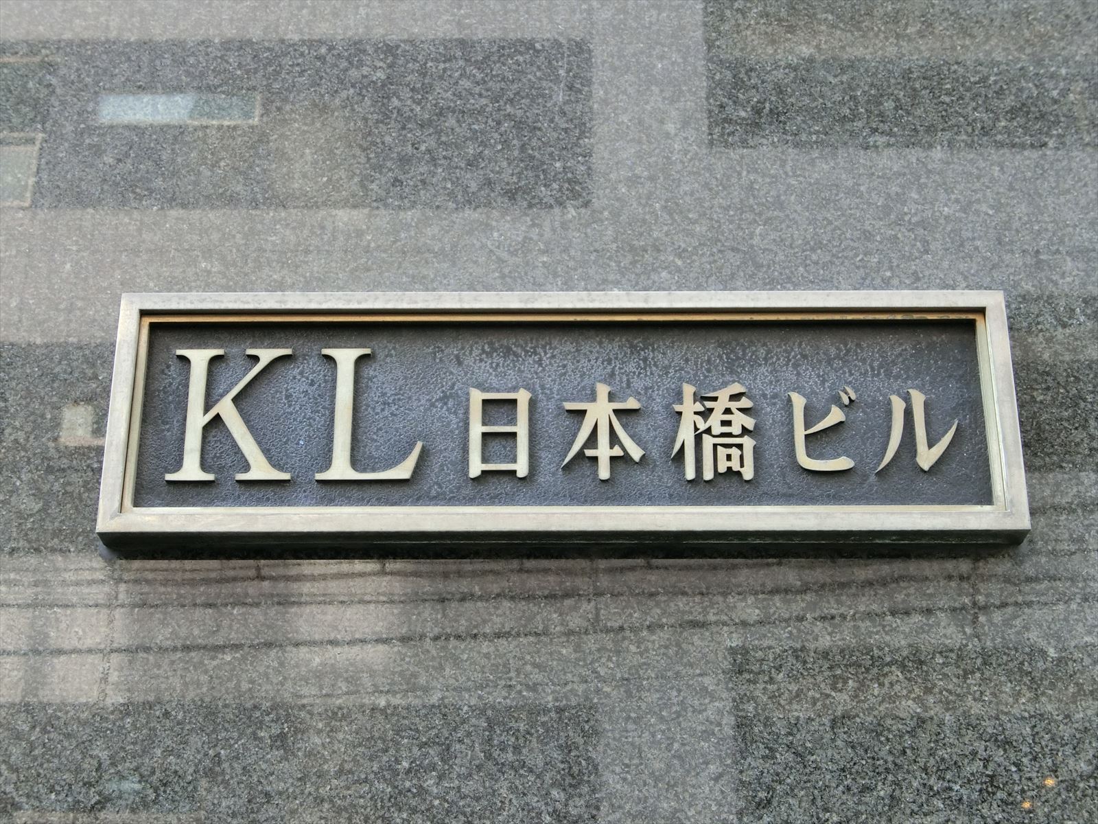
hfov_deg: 32.2
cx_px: 549
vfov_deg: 24.4
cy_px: 412
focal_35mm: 60
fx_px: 1903
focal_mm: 12.8
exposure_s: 1/50
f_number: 4.8
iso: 400
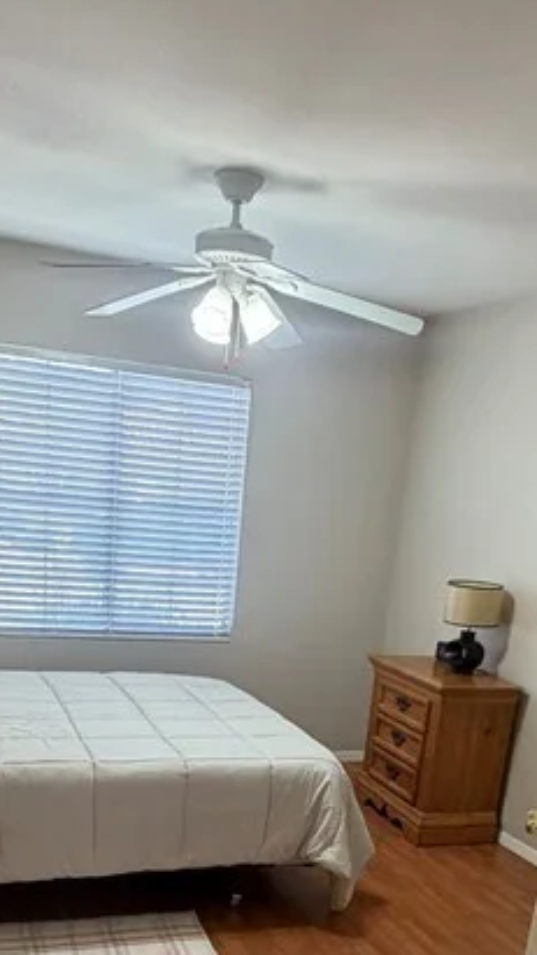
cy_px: 825
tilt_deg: -19.9
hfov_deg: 31.2
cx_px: 267
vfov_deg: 48.3
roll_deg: -6.3
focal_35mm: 38
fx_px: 963
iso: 250
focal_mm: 2.22
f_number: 2.2
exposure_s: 1/60
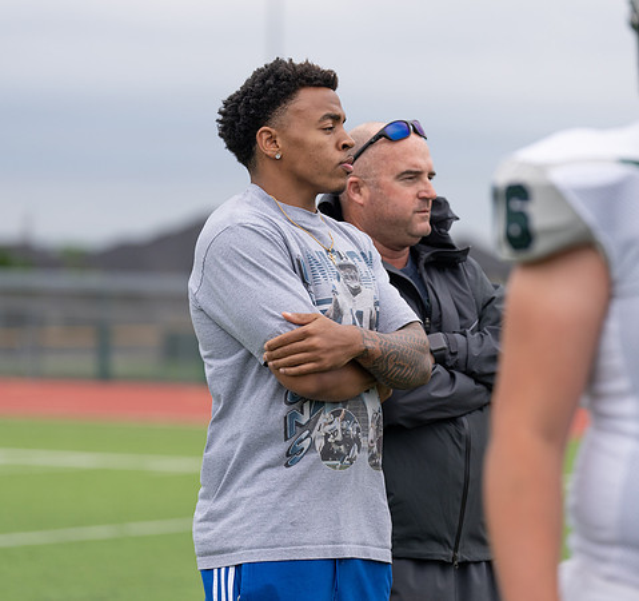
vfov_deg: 10.2
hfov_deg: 10.9
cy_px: 296
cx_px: 423
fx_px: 3358
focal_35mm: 166
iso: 250
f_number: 2.8
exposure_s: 1/1250
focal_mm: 128
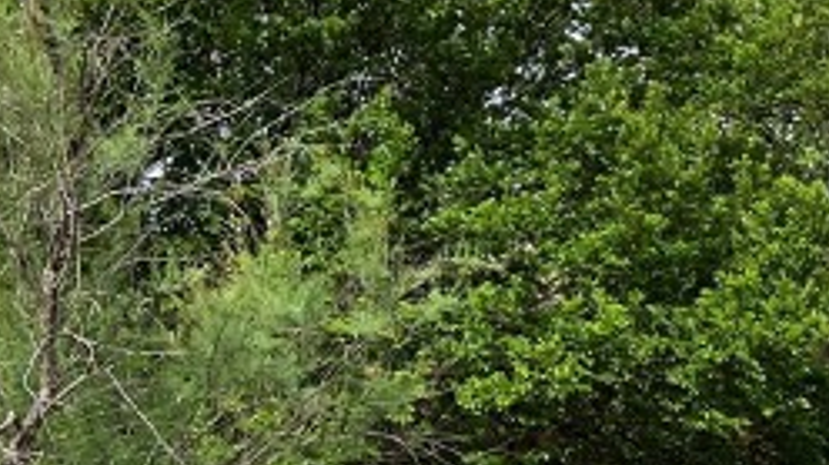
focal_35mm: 117
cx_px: 1501
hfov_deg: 15.6
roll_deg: +1.0
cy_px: 432
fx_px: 2570
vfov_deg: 10.3
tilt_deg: -6.1
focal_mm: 5.7
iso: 50
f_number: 1.5
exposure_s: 1/3968
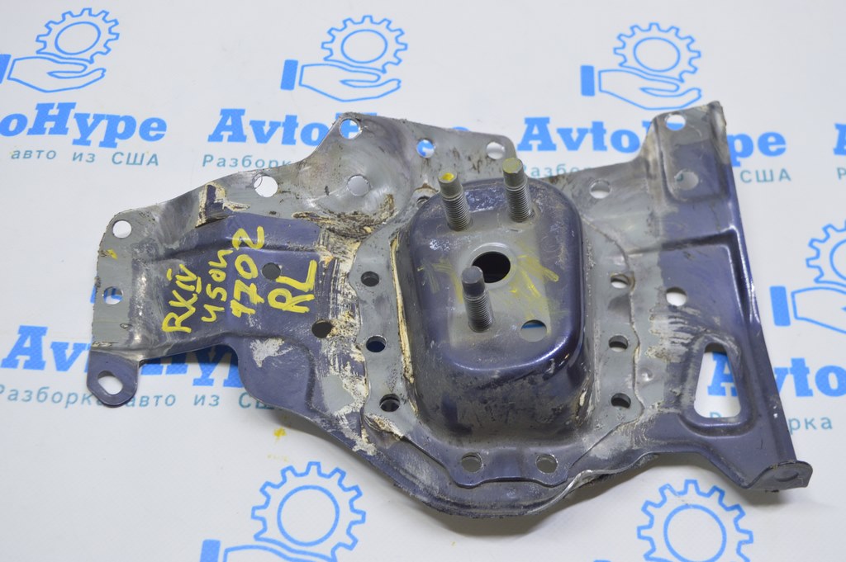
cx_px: 423
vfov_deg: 29.8
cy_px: 281
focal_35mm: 45
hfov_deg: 43.6
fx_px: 1057
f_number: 5.6
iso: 400
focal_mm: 30
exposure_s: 1/20
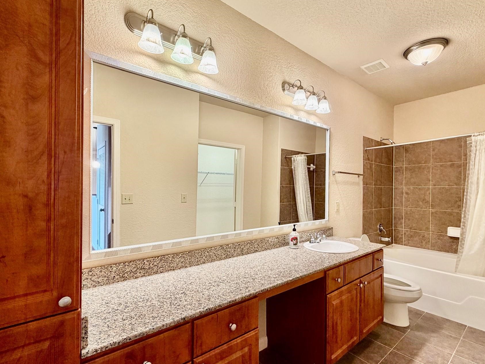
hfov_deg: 91.0
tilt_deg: +0.1
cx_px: 239
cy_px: 190
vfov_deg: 74.7
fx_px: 238
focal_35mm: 17
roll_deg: -0.2
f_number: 2.2
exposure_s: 1/60
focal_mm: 2.22
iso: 200
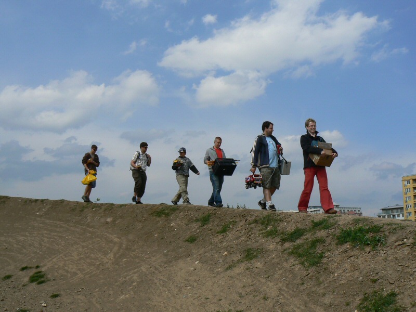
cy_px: 156
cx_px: 208
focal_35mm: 36
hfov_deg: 51.4
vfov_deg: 39.7
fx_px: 433
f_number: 5.6
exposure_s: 1/400
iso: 80
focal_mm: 6
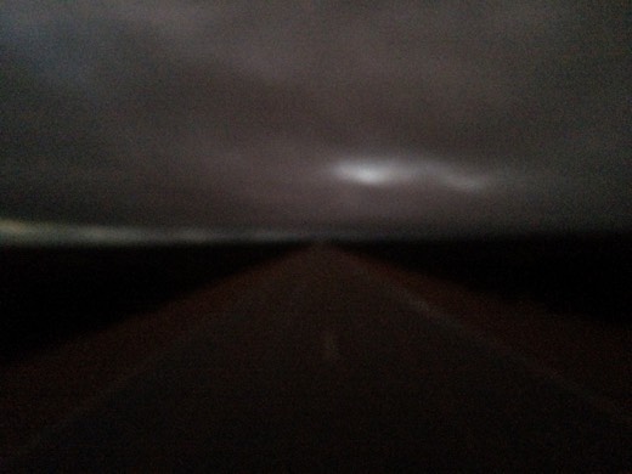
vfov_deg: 48.2
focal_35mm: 29
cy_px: 237
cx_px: 316
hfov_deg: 61.7
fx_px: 529
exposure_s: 1/15
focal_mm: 4.15
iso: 2000
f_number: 2.2
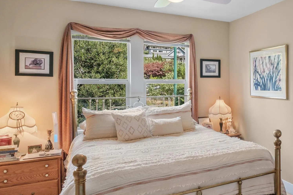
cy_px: 86
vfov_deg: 42.3
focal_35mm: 31
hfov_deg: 54.3
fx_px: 252
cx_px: 251
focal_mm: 10
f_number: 7.1
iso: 400
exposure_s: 1/1.67
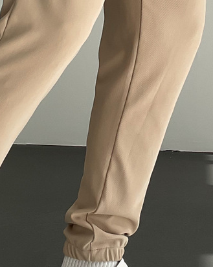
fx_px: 868
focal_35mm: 110
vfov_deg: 17.2
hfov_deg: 14.0
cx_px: 113
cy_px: 15
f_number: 1.8
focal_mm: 3
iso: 16
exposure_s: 1/540
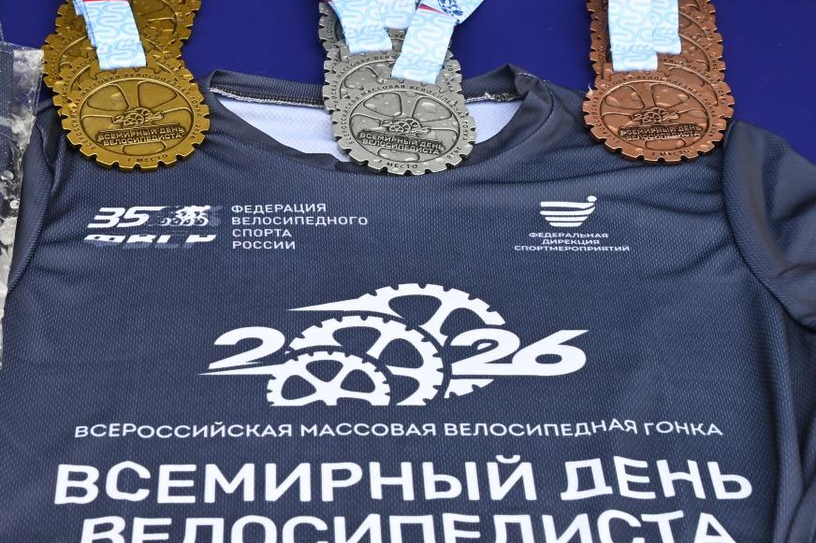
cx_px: 359
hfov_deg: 27.3
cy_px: 237
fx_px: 1677
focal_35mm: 74
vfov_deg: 18.4
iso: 800
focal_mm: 42
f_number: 13
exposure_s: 1/500
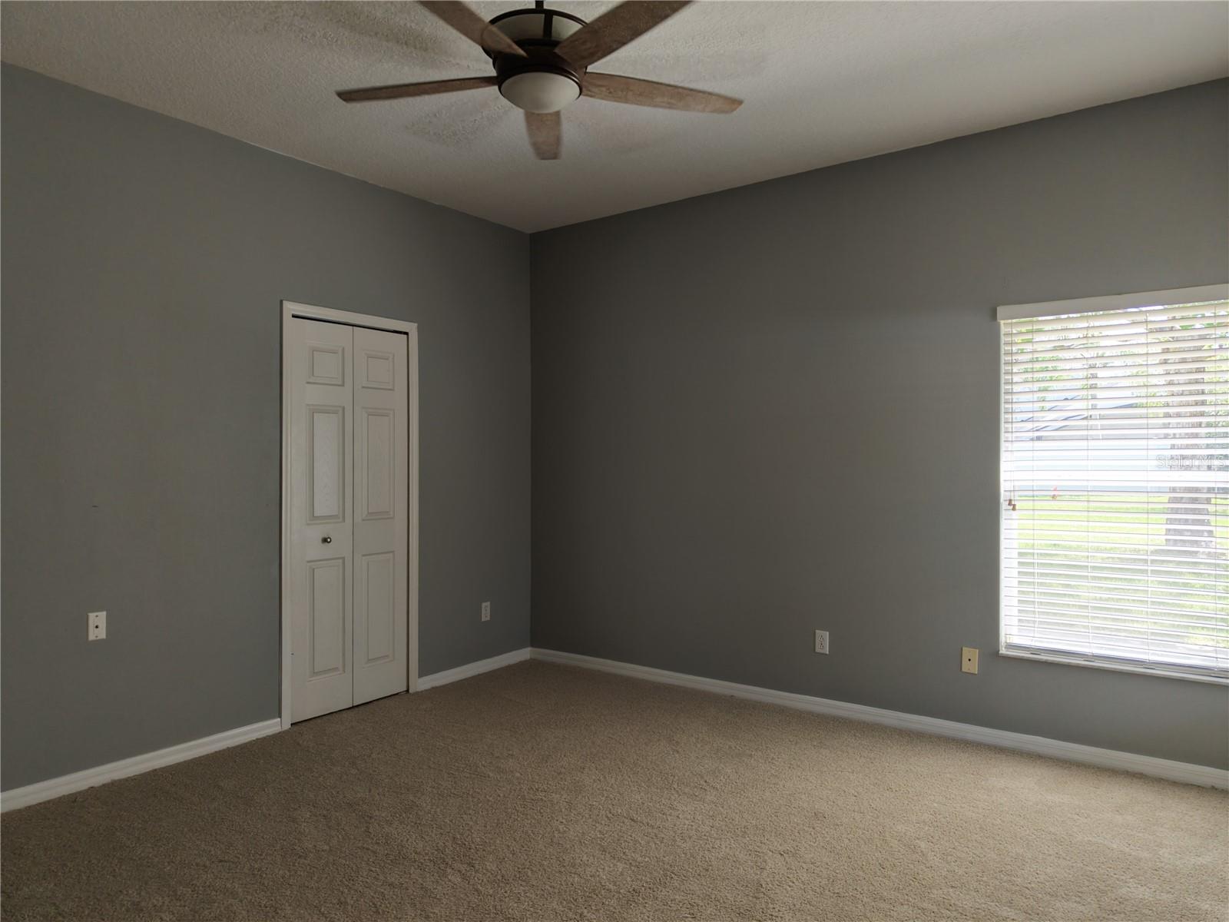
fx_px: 852
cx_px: 614
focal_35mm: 24
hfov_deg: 71.6
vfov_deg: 56.8
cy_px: 461
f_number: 1.8
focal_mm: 8.67
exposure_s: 1/40
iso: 100
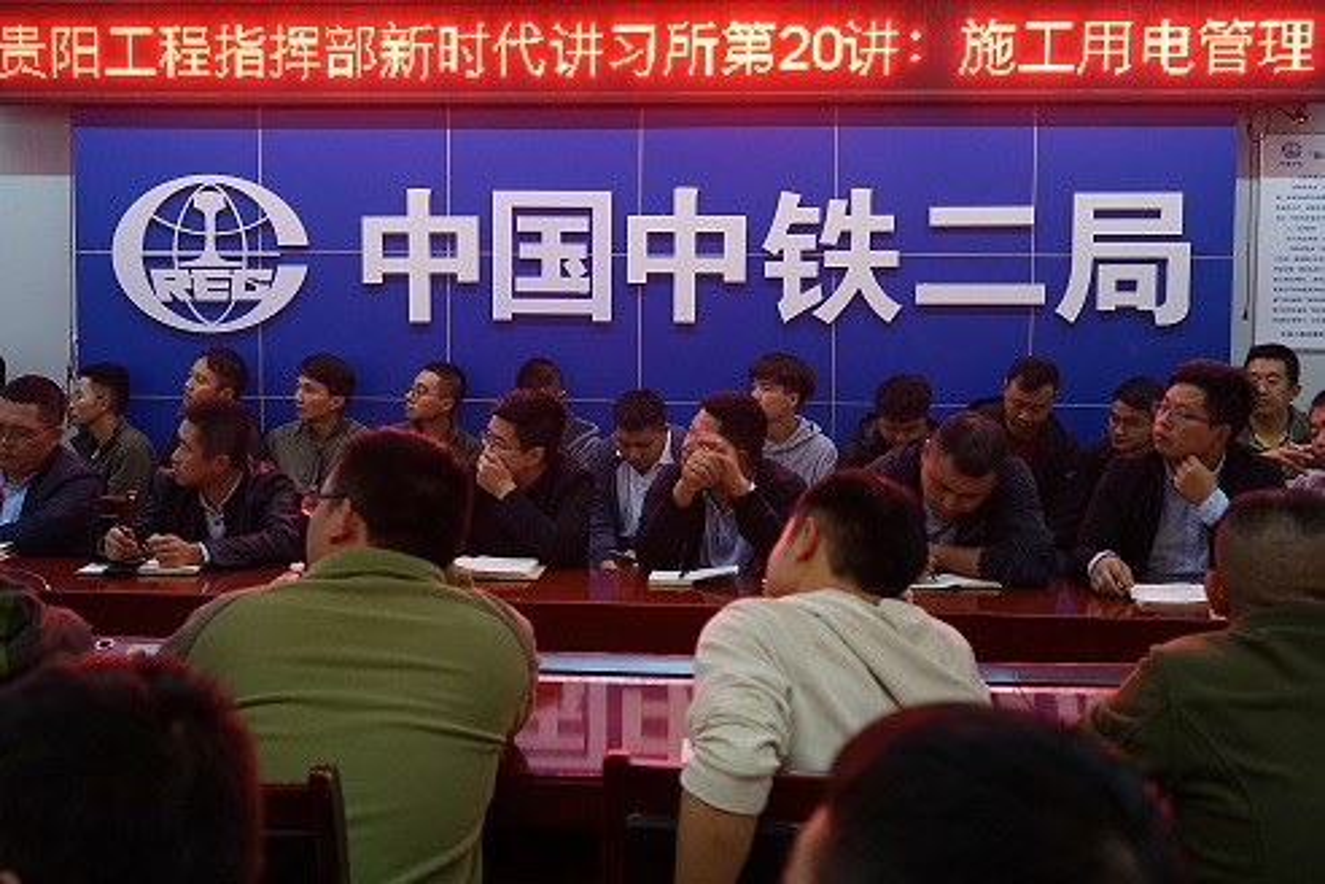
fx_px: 1546
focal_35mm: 42
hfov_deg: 46.4
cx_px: 662
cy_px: 442
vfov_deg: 31.9
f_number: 3.5
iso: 1250
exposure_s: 1/40
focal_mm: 28
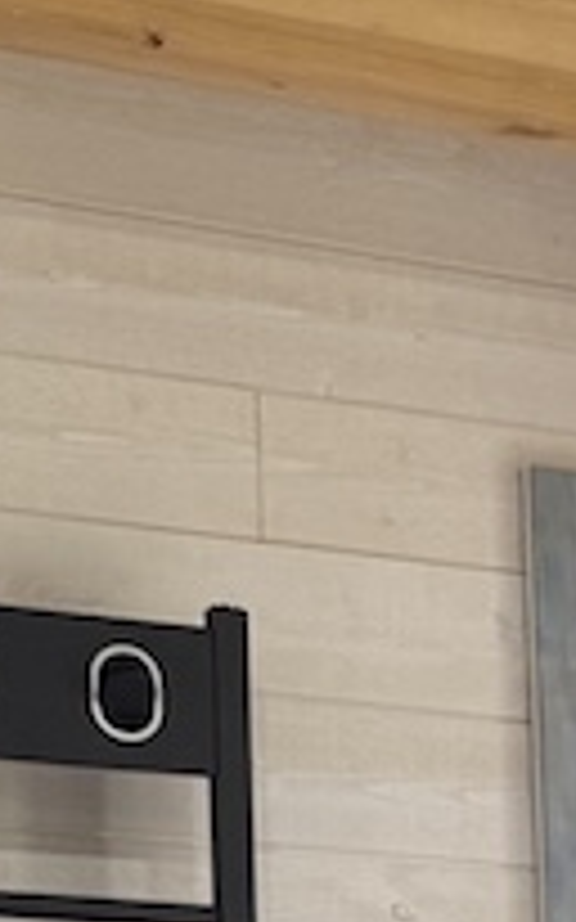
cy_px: 1705
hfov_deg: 7.8
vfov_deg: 12.7
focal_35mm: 149
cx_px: 1598
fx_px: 3745
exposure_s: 1/100
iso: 125
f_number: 1.78
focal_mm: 6.76
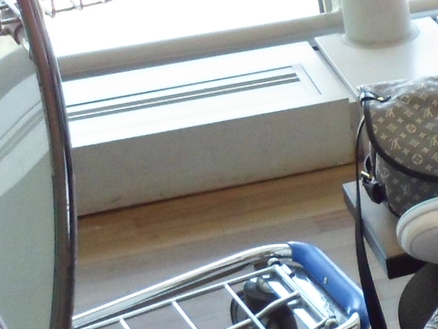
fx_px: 1456
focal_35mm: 115
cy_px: 55
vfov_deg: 12.8
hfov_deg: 15.4
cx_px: 706
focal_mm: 4.9
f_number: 3.3
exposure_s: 1/45
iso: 160
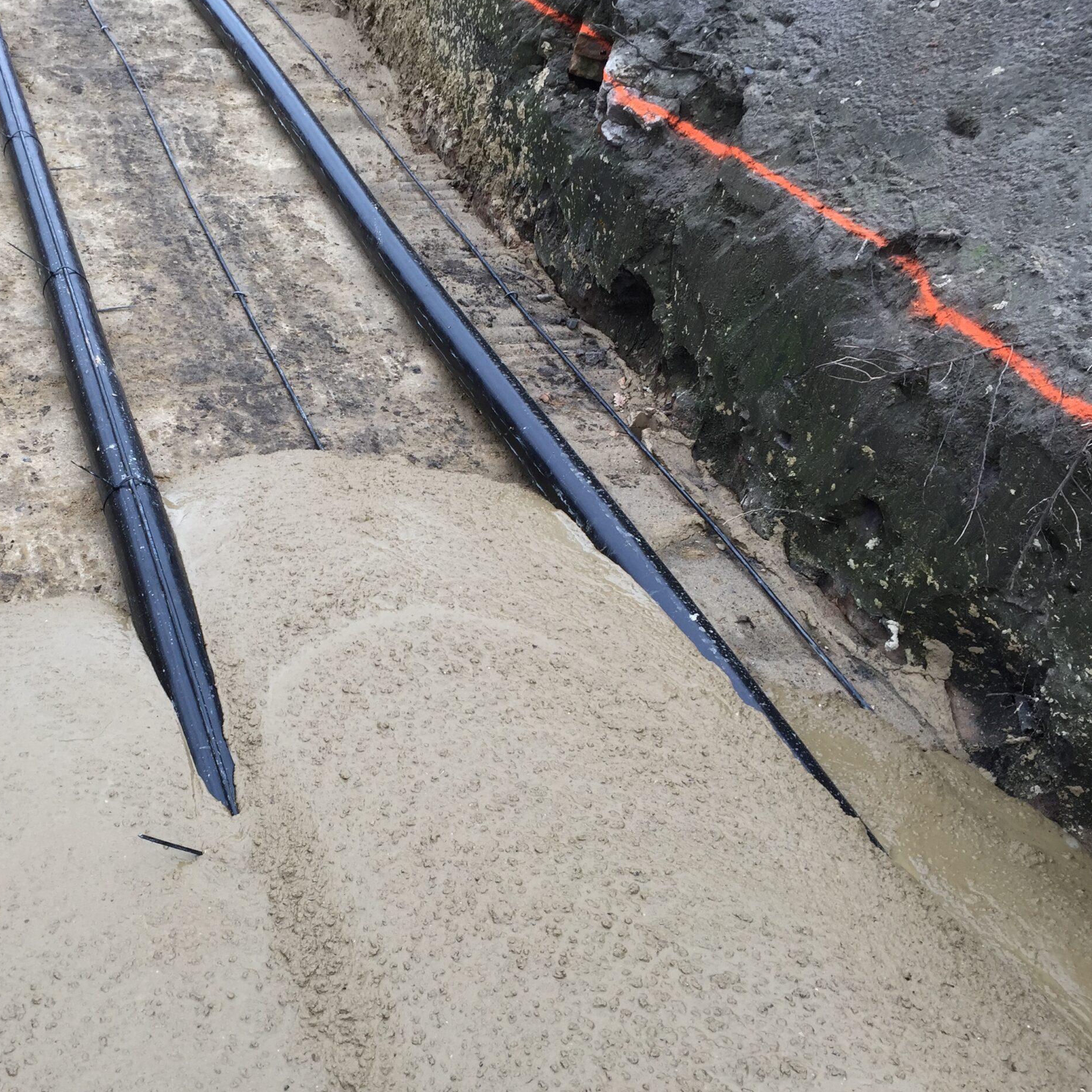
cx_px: 351
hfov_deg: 46.4
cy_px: 543
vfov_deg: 47.2
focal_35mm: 35
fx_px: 1249
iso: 32
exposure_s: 1/120
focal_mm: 4.15
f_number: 2.2
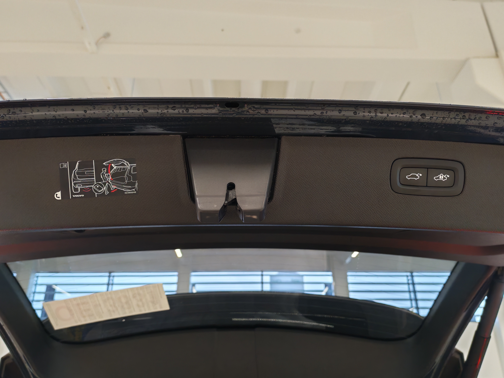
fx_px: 451
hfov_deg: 58.4
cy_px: 189
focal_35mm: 31
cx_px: 252
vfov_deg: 45.4
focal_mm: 6.12
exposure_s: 1/100
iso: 667
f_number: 1.9
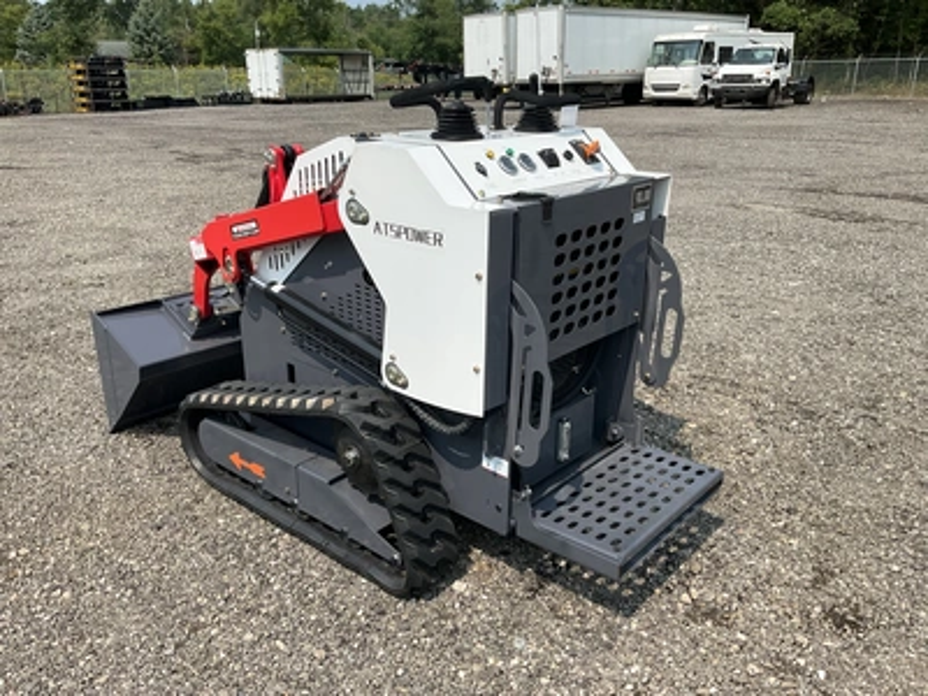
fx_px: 777
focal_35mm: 29
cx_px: 464
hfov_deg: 61.7
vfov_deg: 48.2
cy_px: 348
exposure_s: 1/1984
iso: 25
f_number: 1.8
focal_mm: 3
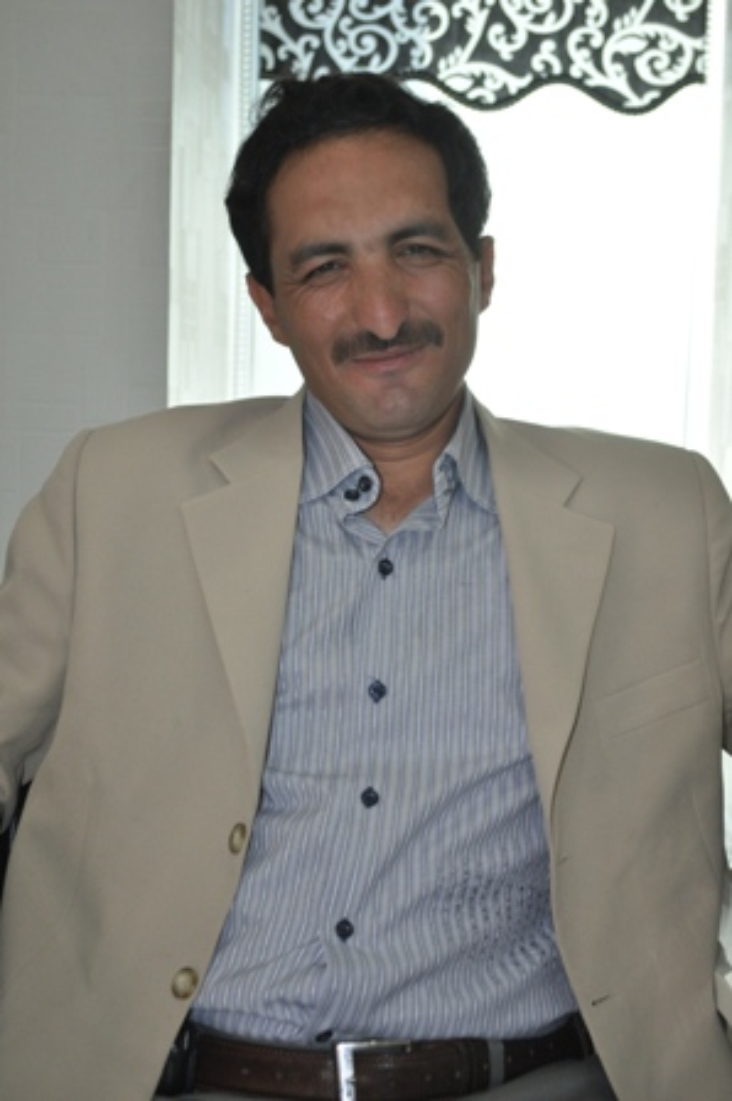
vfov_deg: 36.9
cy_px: 550
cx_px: 366
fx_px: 1649
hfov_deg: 25.0
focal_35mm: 54
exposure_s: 1/100
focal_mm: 36
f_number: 5
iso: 800
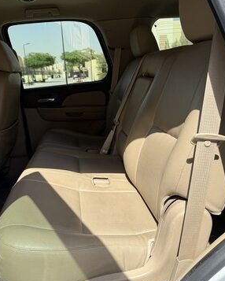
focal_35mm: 30
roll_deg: +3.3
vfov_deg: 58.7
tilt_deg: -14.0
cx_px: 100
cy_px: 137
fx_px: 250
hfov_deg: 48.5
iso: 80
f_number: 1.78
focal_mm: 6.76
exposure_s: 1/2611
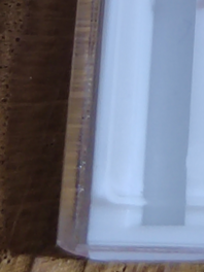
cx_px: 380
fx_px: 1367
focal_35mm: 174
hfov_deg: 8.2
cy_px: -200
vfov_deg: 10.7
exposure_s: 1/50
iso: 2803
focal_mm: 5.52
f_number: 1.9
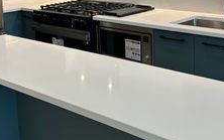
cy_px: 17
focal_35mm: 62
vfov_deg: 20.6
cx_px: 109
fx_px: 379
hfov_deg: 33.0
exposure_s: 1/120
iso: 80
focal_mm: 5.7
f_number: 1.5
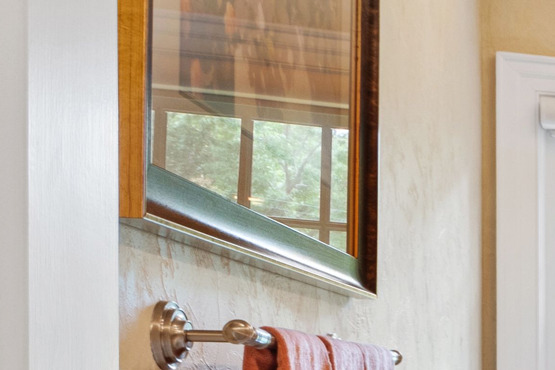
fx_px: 1110
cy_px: 375
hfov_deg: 18.3
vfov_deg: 18.4
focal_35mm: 72
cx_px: 1120
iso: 100
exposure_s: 1.3
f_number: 9
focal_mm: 10
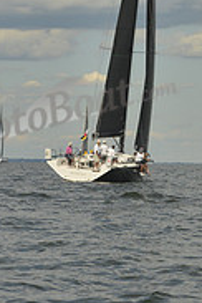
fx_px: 1868
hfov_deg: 6.1
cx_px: 262
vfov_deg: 9.0
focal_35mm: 222
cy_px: -166
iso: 200
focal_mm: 70
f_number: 8
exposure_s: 1/1000
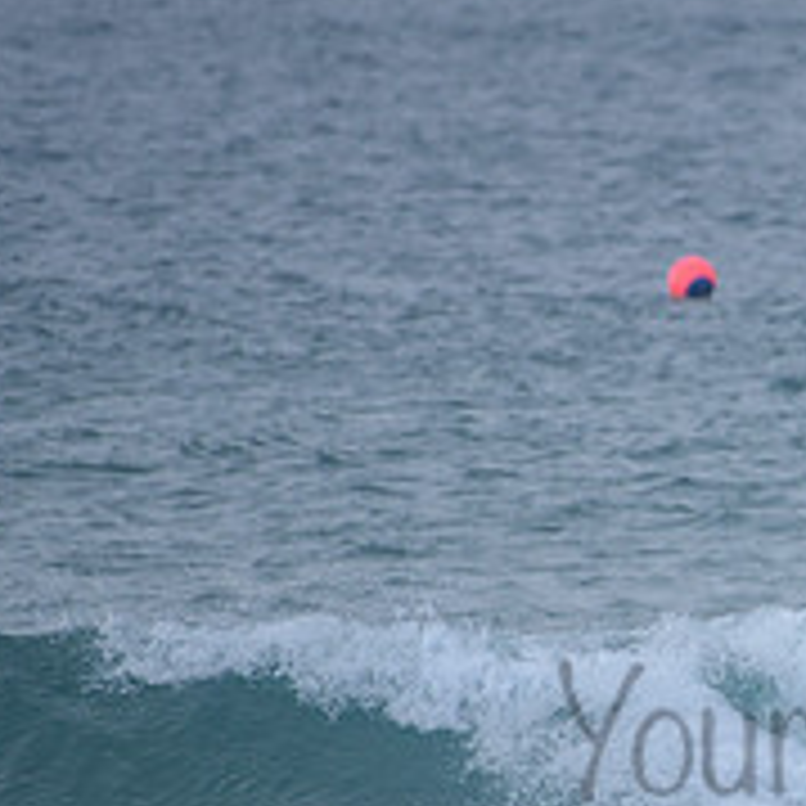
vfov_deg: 1.3
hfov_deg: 1.3
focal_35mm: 1377
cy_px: 691
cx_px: 1022
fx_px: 36274
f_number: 5.6
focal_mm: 500
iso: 140
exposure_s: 1/800
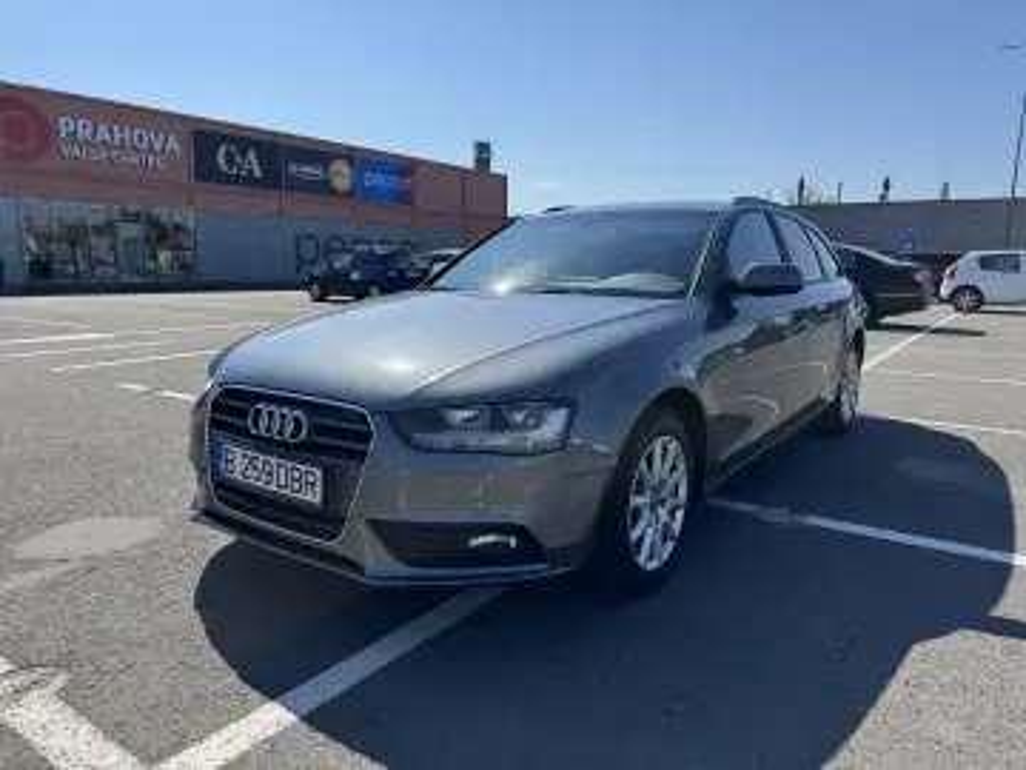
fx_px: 711
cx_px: 513
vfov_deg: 56.8
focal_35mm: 24
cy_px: 385
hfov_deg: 71.6
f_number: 1.78
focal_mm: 6.76
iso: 80
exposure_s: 1/5348
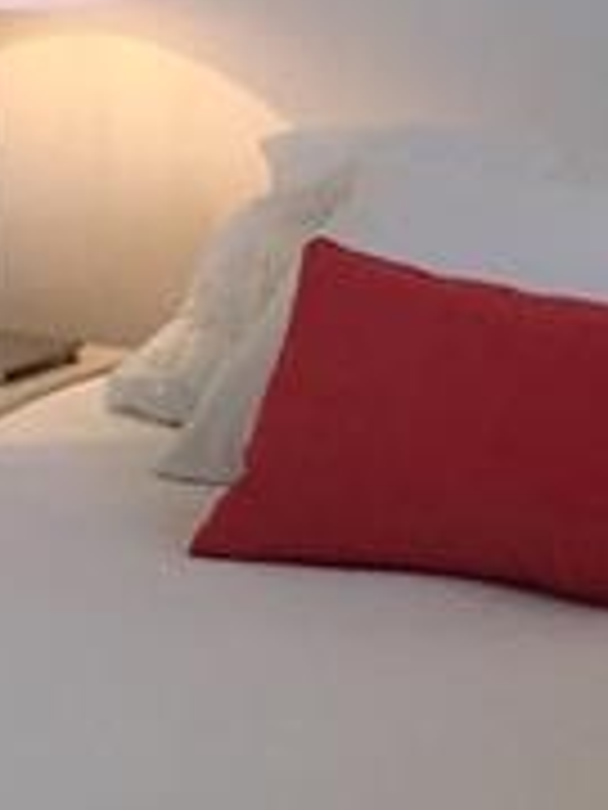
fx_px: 4520
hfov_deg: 7.6
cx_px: 851
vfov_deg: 10.2
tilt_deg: -10.5
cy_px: 144
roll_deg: -1.2
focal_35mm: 193
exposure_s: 1/30
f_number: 2.2
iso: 80
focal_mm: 4.15
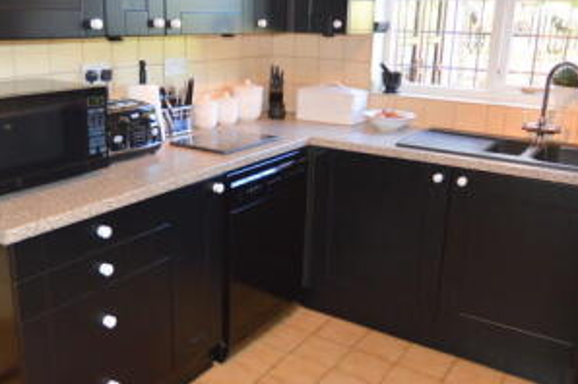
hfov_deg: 56.8
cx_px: 227
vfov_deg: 39.9
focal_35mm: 33
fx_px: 529
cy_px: 186
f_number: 3.5
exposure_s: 1/60
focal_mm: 10
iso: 400
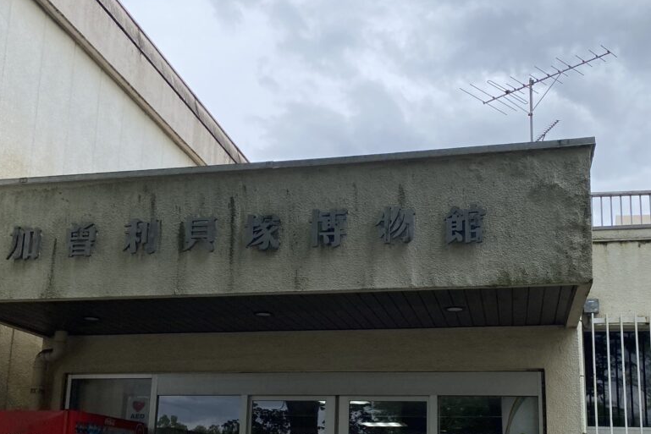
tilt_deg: +8.9
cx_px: 334
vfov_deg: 29.6
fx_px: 814
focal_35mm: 45
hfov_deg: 43.6
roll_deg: -0.5
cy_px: 304
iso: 32
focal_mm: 4.25
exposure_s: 1/3040
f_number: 1.8
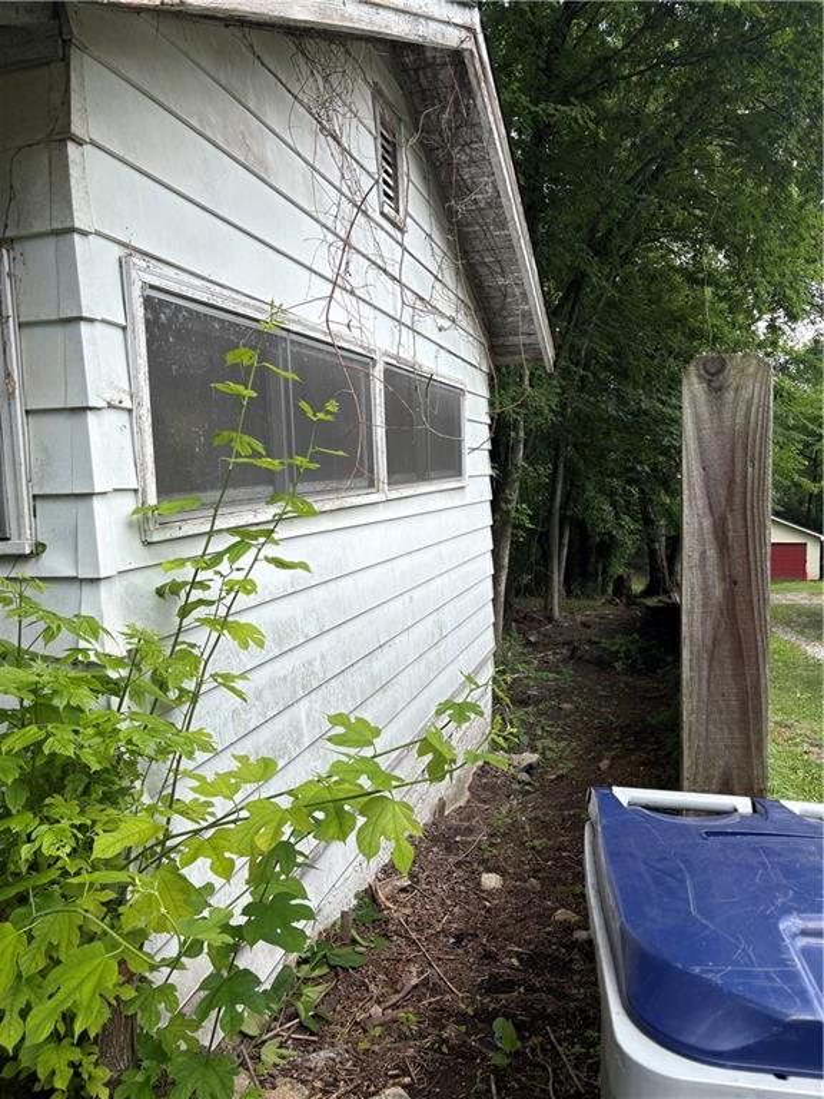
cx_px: 412
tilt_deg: -5.5
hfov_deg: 53.1
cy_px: 550
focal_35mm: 26
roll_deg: +1.9
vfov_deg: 67.3
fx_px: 825
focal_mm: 5.96
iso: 50
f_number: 1.6
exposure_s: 1/973
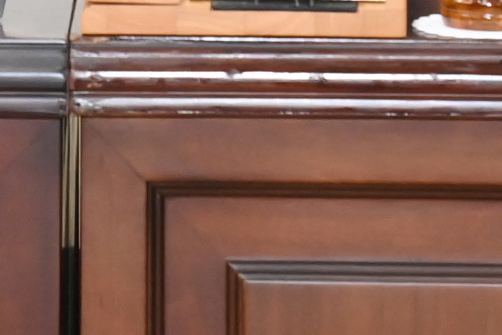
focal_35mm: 465
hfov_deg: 4.4
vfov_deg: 2.9
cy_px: -511
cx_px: 134
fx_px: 6485
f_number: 6.3
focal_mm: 82
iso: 3200
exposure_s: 1/250
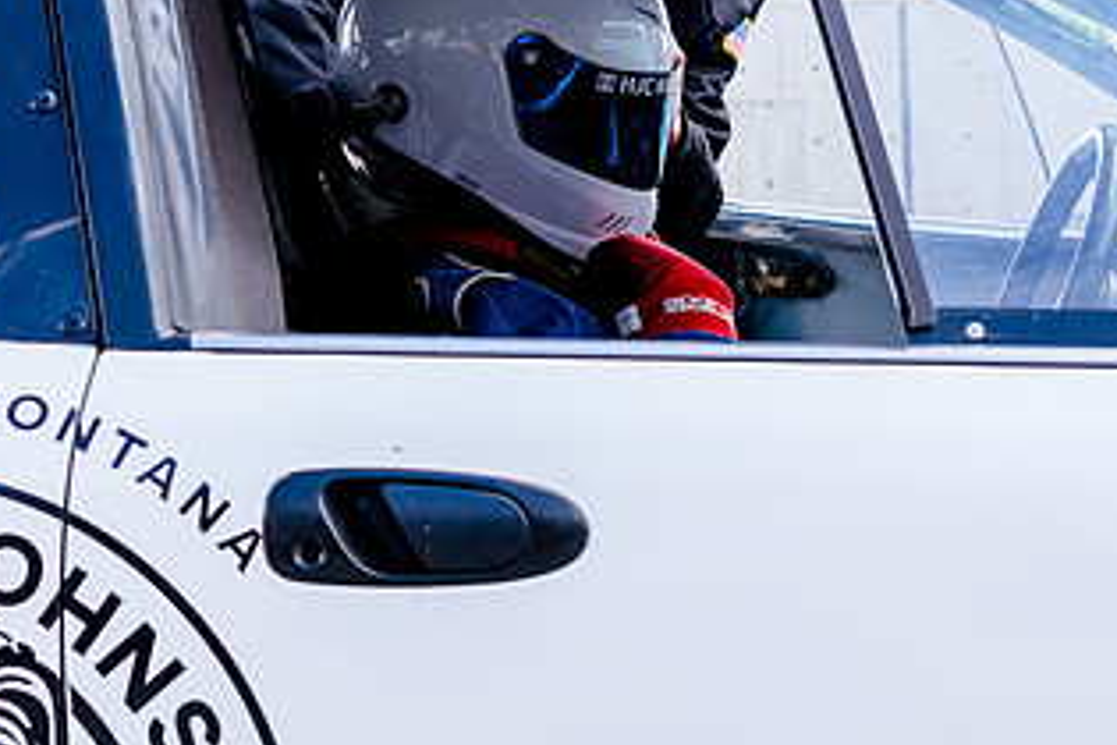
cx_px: 272
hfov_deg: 20.1
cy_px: 220
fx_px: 3134
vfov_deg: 13.5
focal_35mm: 101
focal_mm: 44
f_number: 6.3
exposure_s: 1/80
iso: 125
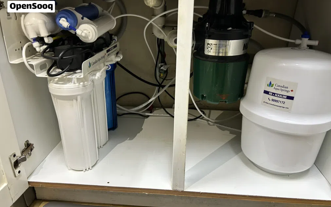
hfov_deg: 66.5
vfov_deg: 44.5
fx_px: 253
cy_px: 107
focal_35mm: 28
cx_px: 167
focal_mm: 5.7
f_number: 1.5
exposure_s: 1/50
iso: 200
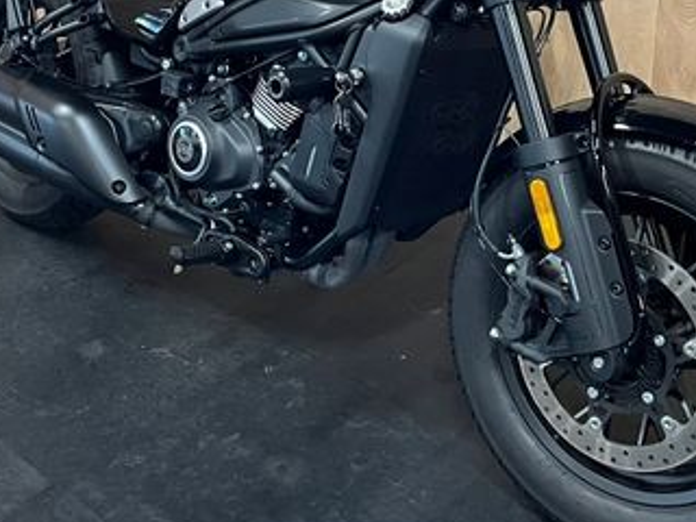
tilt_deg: -21.6
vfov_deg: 27.5
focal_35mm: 52
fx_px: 1046
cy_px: 102
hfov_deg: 36.7
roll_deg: -0.2
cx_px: 402
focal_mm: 5.1
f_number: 1.6
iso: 500
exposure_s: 1/25
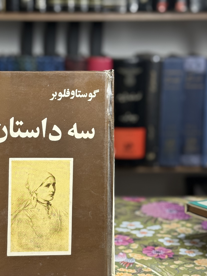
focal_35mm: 87
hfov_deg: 16.8
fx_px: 694
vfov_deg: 22.5
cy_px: 117
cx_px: 30
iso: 125
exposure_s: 1/100
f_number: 1.78
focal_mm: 6.76
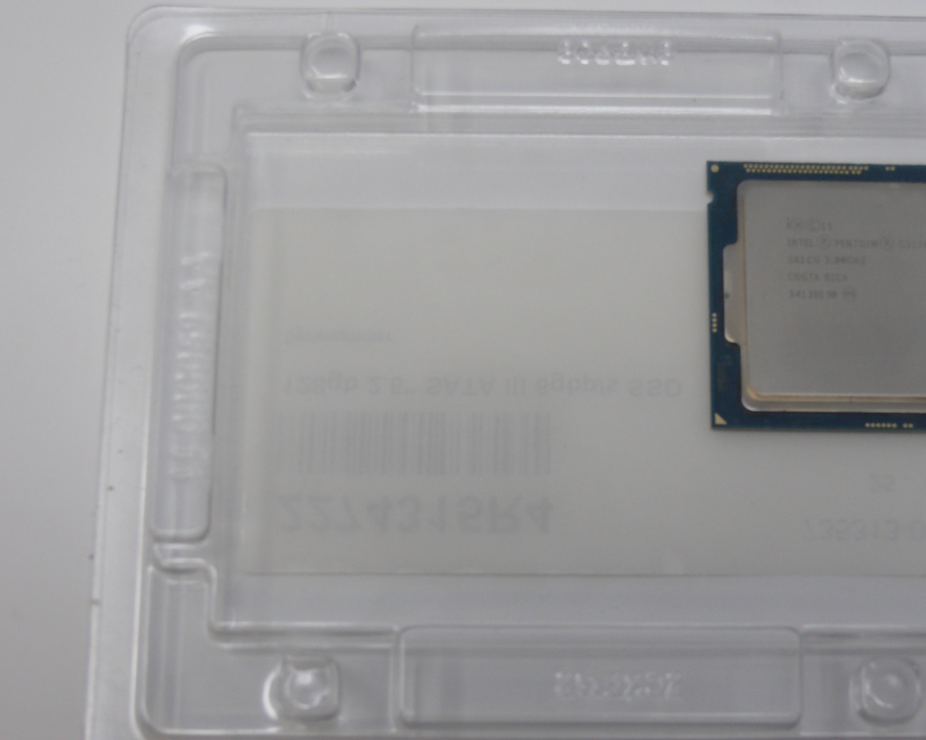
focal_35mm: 81
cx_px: 596
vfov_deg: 18.9
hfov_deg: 23.5
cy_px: 418
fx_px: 2219
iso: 100
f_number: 3.6
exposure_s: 1/160
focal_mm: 13.1
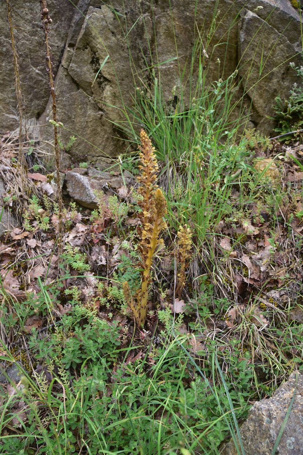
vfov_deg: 39.6
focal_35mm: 50
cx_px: 152
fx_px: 631
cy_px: 228
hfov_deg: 27.0
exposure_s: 1/125
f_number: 8
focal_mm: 50
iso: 320
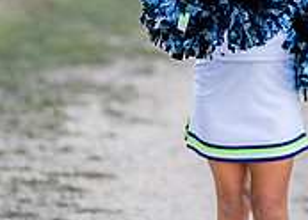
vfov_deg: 7.1
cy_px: 47
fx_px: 1787
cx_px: 333
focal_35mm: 204
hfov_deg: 9.8
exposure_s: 1/500
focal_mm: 50
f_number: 1.2
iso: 100
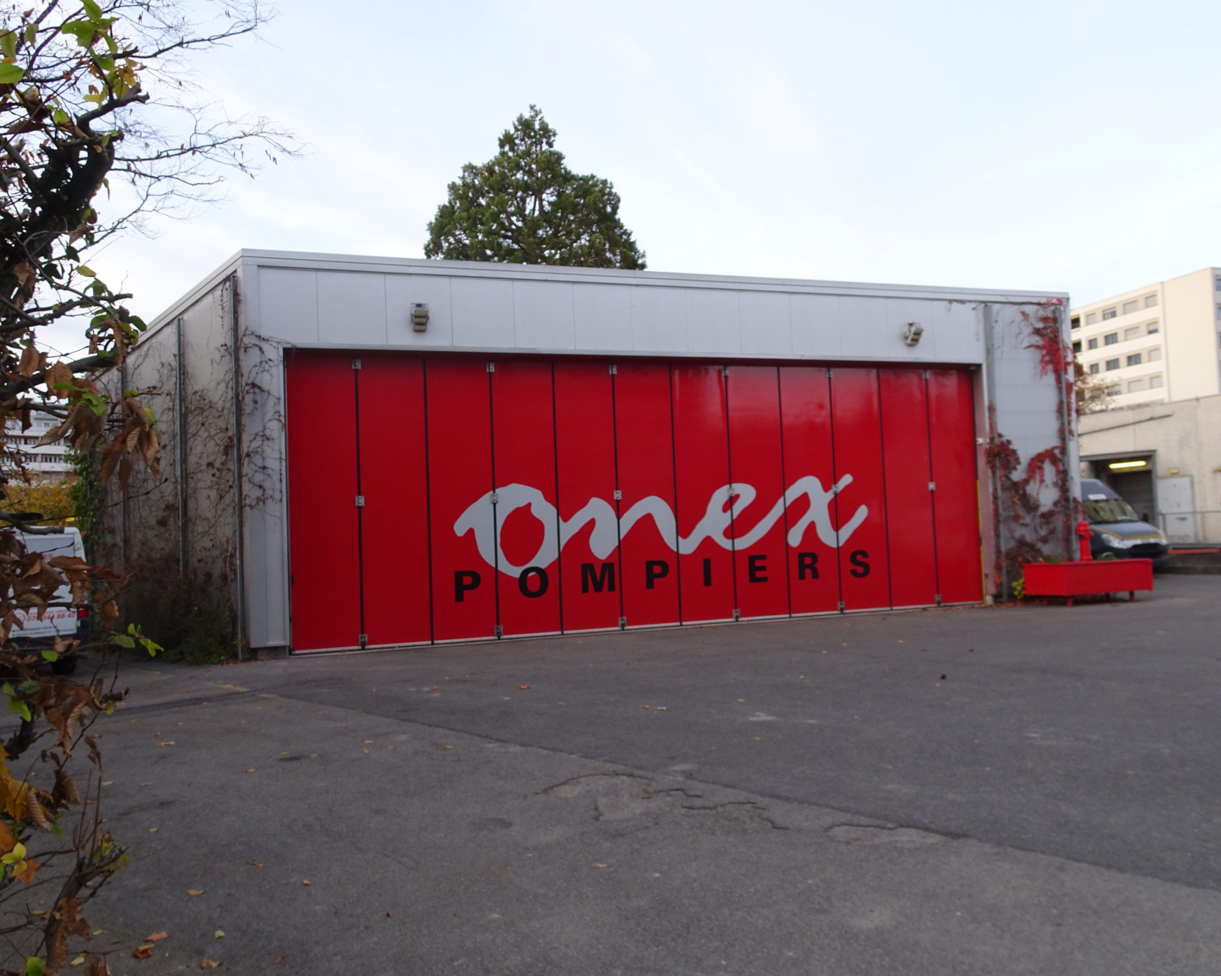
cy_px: 492
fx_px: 939
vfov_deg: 54.9
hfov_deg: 66.0
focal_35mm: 26
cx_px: 636
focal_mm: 4.1
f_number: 3.5
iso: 80
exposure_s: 1/60
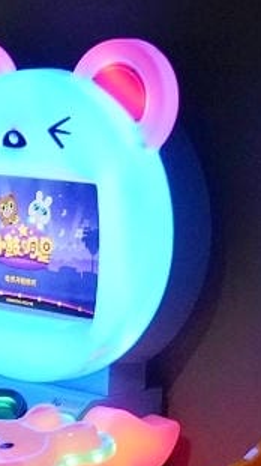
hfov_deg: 7.4
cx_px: -606
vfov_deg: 15.5
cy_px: 167
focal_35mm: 138
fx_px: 1701
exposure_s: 1/160
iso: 8000
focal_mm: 34
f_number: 2.8
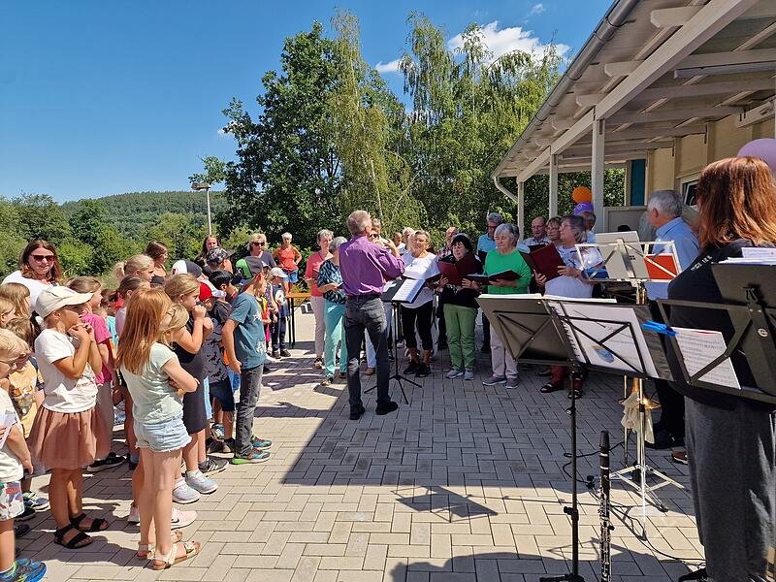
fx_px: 516
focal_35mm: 23
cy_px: 291
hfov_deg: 73.9
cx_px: 388
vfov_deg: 58.9
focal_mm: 6.4
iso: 50
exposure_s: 1/864
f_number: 1.8
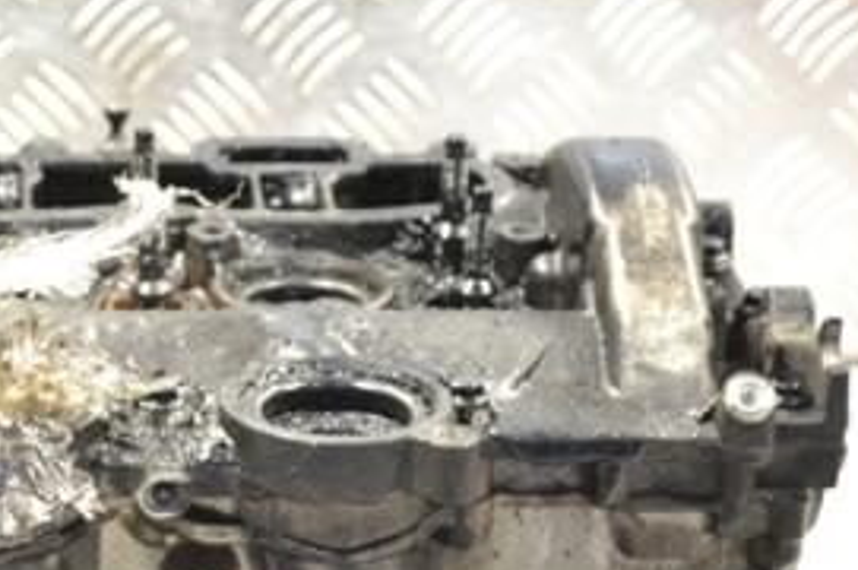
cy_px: 488
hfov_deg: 13.2
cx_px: -25
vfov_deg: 8.9
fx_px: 3642
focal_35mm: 153
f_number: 5.3
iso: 3200
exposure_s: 1/80
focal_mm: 46
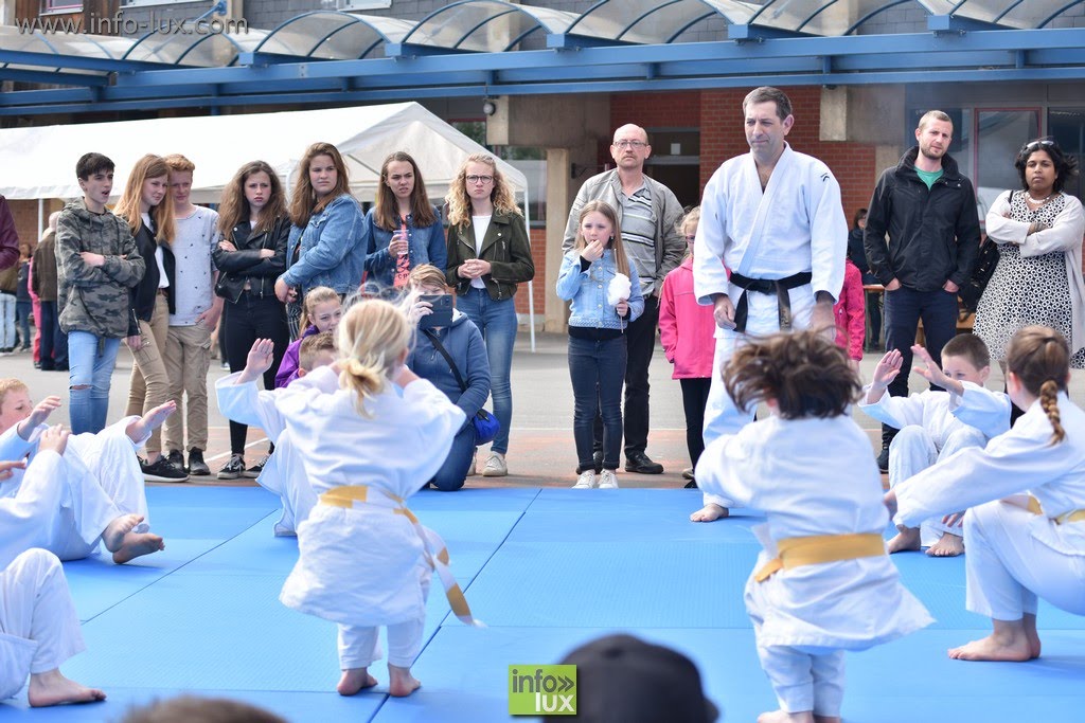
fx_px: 2261
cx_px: 542
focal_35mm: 75
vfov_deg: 18.2
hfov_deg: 27.0
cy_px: 362
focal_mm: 50
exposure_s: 1/500
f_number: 3.5
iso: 100
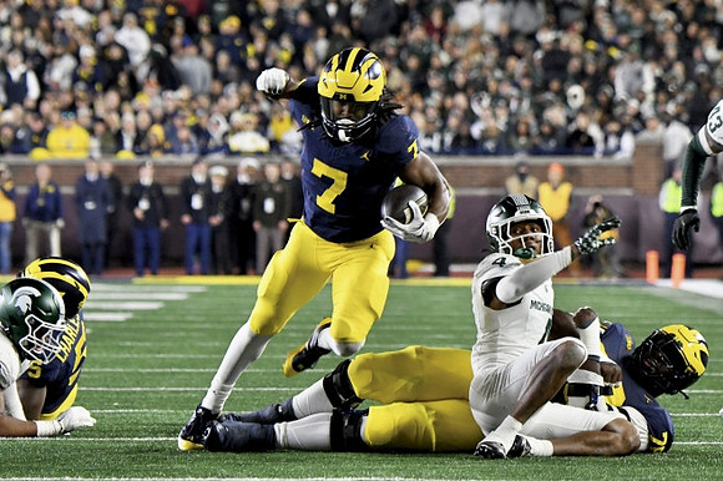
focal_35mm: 330
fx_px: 6623
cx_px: 362
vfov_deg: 4.2
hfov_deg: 6.2
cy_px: 240
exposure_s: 1/800
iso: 6400
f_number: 5.3
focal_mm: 220
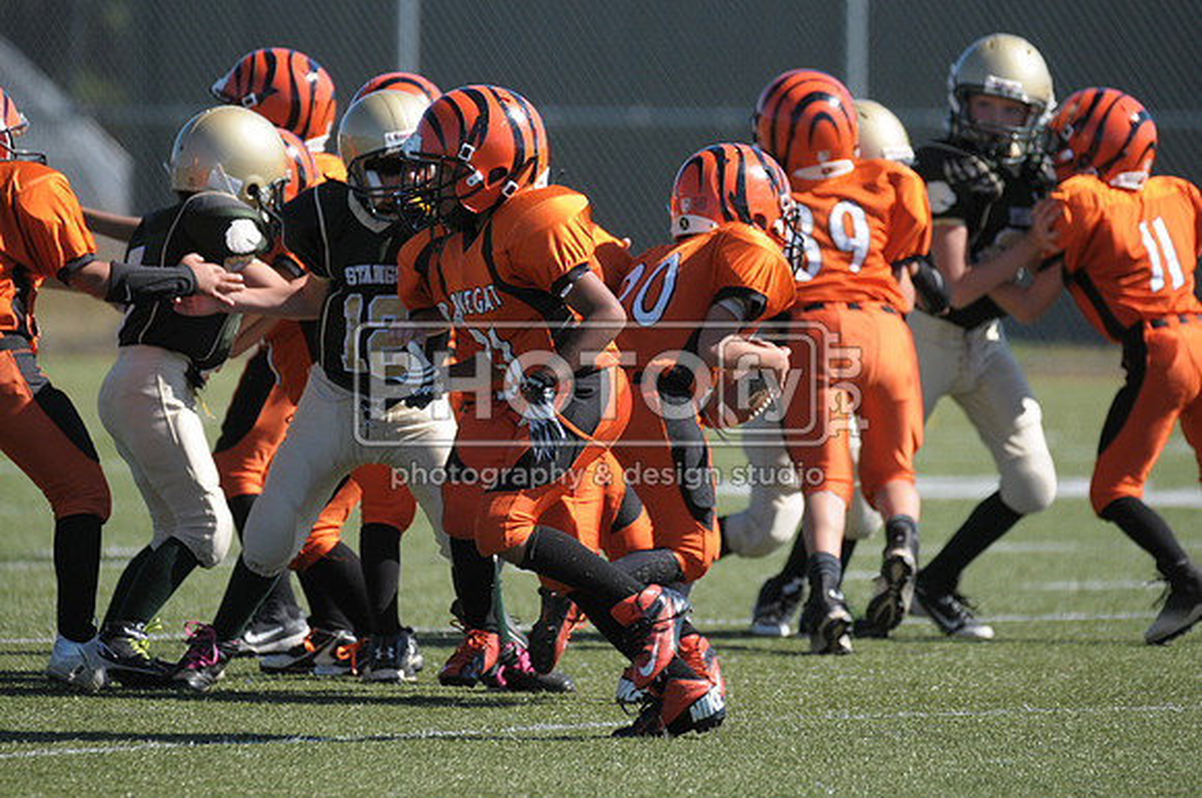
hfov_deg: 4.2
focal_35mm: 495
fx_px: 16504
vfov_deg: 2.8
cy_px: 399
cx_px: 601
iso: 640
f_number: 4
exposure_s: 1/3200
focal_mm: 330
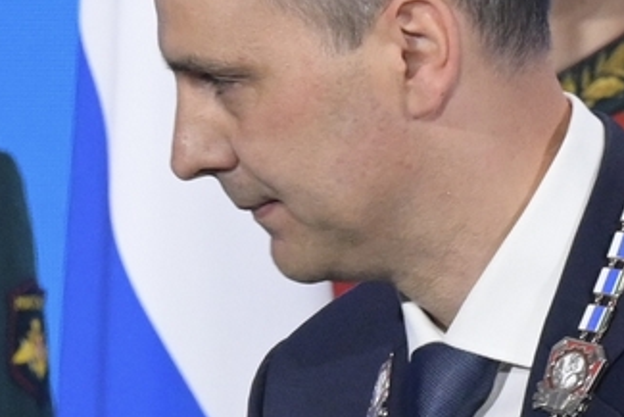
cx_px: 267
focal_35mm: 1180
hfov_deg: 1.7
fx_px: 20461
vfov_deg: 1.2
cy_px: 588
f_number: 5.6
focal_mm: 200
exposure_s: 1/160
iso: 1600
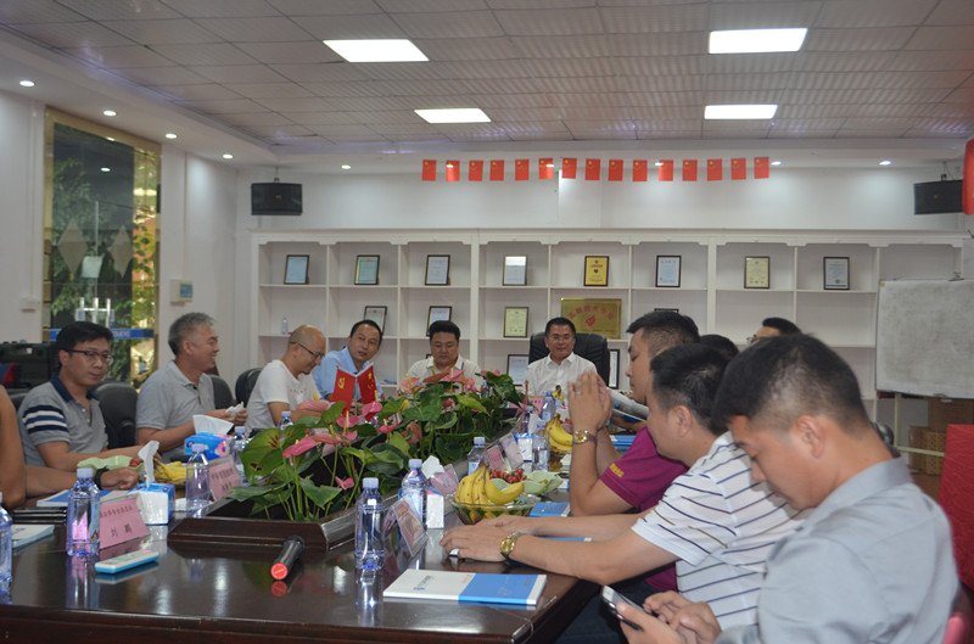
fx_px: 1133
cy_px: 322
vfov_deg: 31.7
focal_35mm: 42
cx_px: 487
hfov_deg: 46.5
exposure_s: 1/60
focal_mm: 28
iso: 560
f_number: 4.5
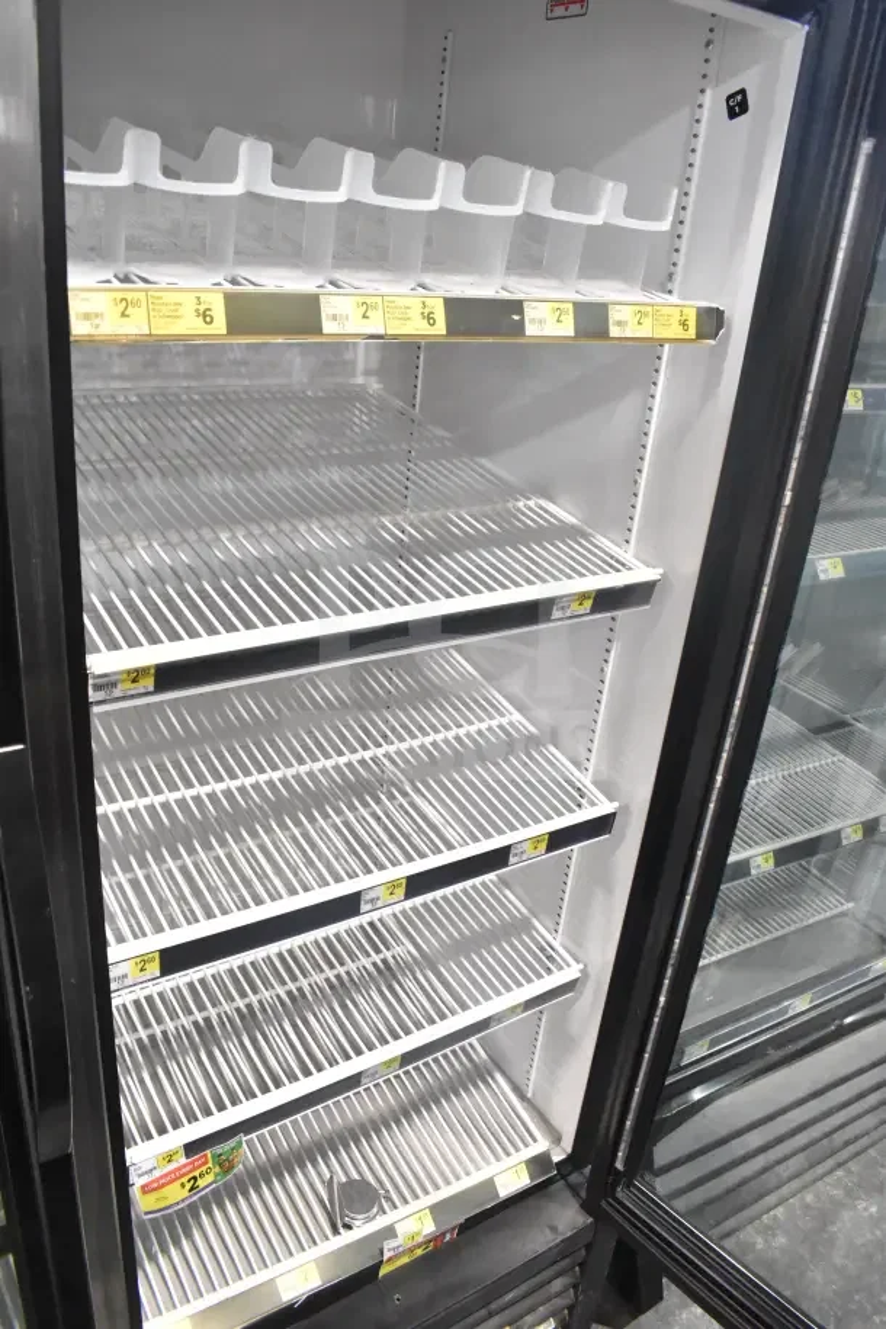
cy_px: 664
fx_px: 997
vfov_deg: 67.4
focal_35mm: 27
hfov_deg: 47.9
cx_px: 443
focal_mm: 18
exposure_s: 1/100
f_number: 5
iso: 6400
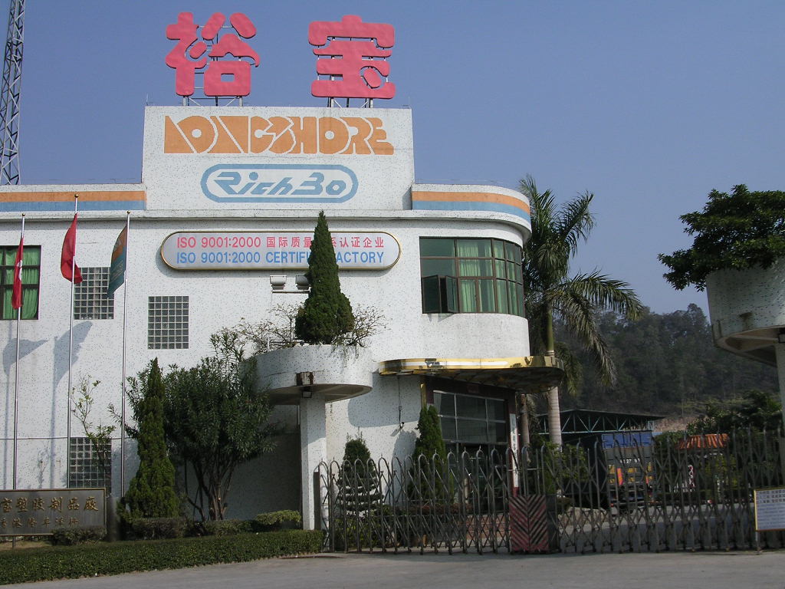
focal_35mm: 38
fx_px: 862
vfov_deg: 37.7
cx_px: 392
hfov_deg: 49.0
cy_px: 294
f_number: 5.6
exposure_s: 1/546
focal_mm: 5.8
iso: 100
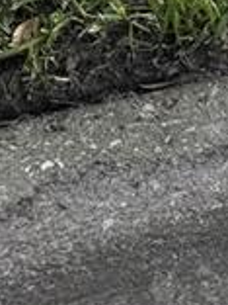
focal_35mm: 185
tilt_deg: -16.1
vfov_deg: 9.3
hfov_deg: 7.2
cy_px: -495
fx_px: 1625
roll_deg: +0.7
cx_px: 682
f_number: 1.78
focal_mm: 6.76
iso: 80
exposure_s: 1/693
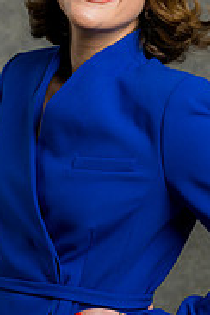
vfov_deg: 9.8
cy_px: 193
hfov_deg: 6.6
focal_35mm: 209
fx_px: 1829
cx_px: 112
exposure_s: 1/200
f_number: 5
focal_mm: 85
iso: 125
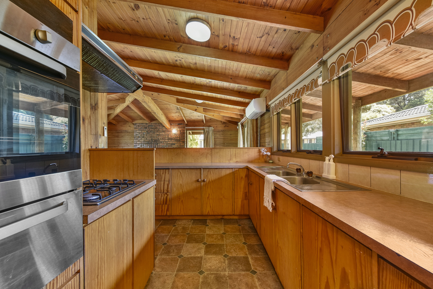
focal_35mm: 14
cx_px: 216
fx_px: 168
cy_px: 144
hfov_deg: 104.2
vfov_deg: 81.3
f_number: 11
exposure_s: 1
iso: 160
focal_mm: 14
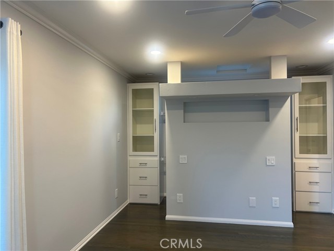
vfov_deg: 53.1
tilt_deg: +1.0
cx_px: 167
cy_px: 126
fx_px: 251
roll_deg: +0.9
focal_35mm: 26
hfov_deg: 67.3
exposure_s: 1/60
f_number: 1.5
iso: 80
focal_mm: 5.7
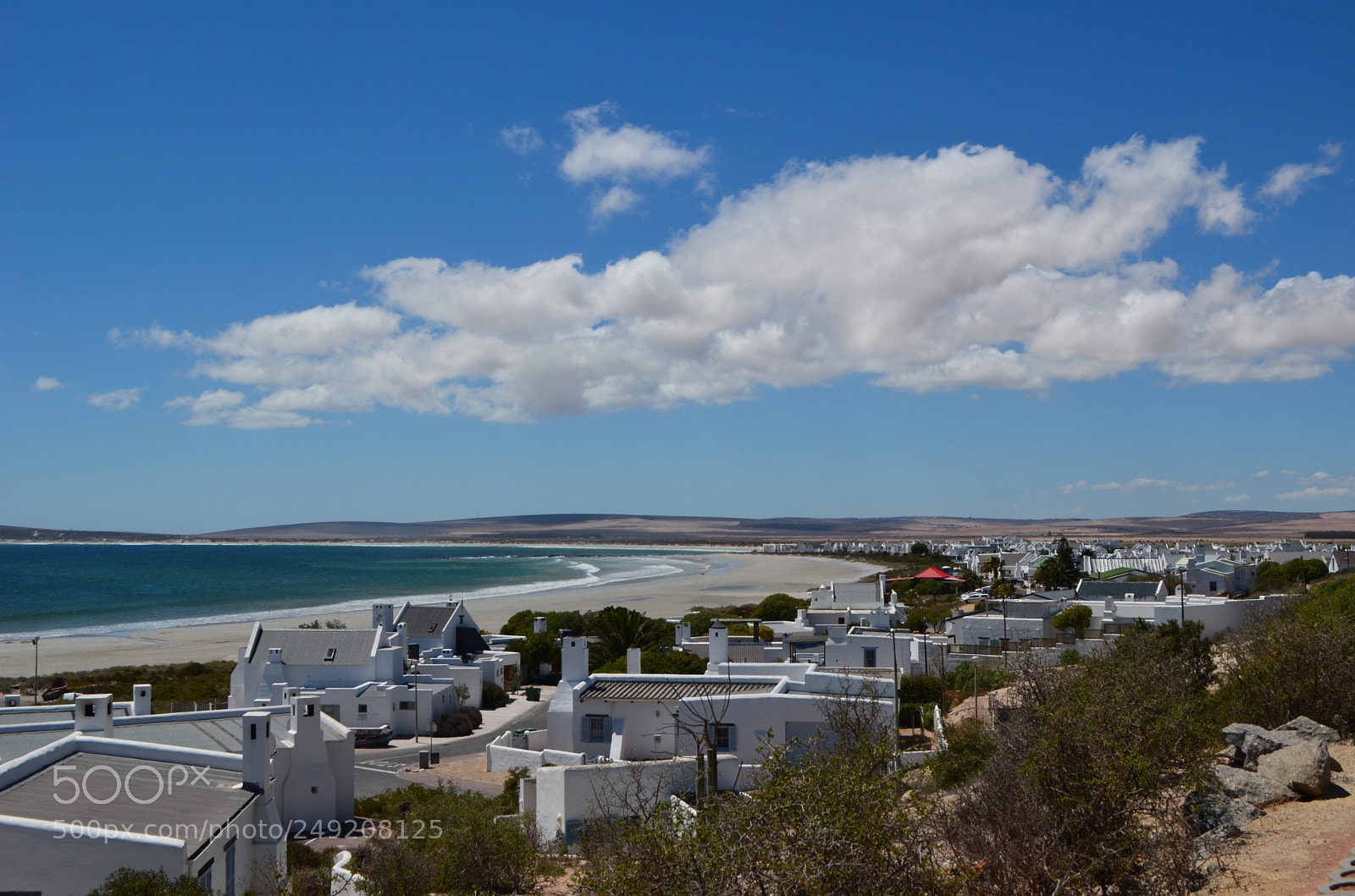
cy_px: 448
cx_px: 678
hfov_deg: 49.7
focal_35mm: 39
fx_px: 1465
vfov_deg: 34.0
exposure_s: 1/500
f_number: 11
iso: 200
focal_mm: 26
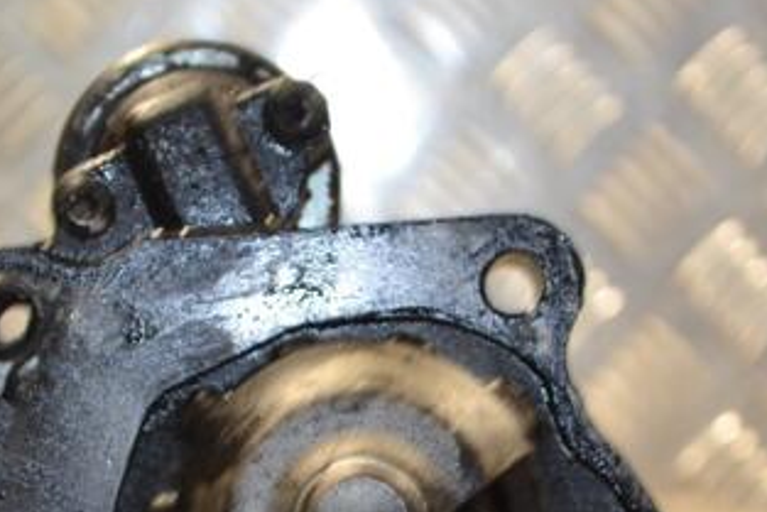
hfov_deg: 13.0
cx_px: 368
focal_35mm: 158
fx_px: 3367
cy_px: 424
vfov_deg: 8.7
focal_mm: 55
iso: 640
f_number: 5.6
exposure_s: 1/60
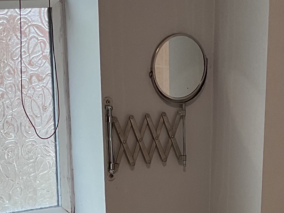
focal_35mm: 111
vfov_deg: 12.6
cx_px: 166
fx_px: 911
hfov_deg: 17.7
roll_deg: +0.5
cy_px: 326
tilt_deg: -21.8
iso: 40
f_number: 1.8
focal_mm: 3
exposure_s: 1/100
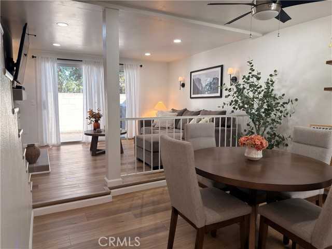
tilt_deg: -6.1
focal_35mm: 24
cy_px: 124
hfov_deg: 71.6
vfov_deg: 56.8
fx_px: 230
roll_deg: +0.1
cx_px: 166
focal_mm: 6.76
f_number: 1.78
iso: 100
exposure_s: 1/146
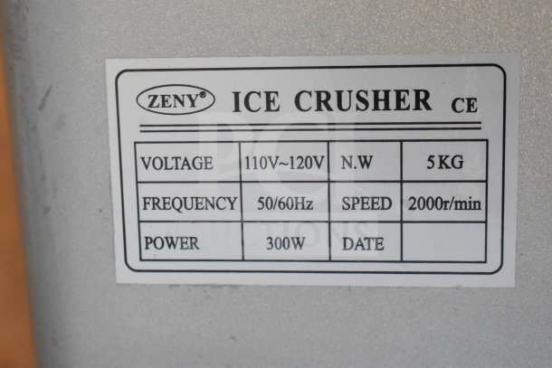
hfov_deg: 29.2
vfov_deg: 19.7
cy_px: 184
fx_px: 1058
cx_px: 276
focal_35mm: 69
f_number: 5.3
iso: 2800
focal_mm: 46
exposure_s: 1/80
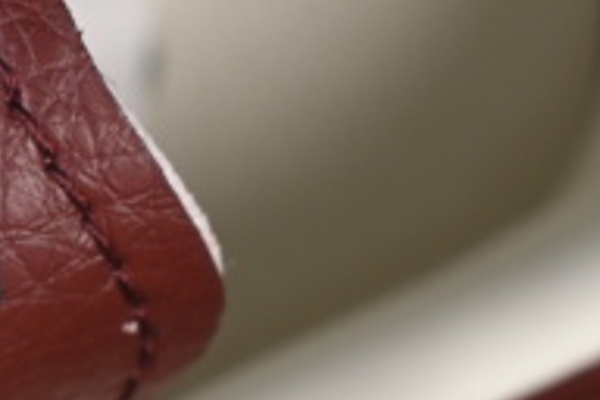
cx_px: -381
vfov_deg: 4.4
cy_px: 170
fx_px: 5200
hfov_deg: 6.5
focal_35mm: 312
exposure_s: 1/60
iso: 160
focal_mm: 50
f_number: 7.1
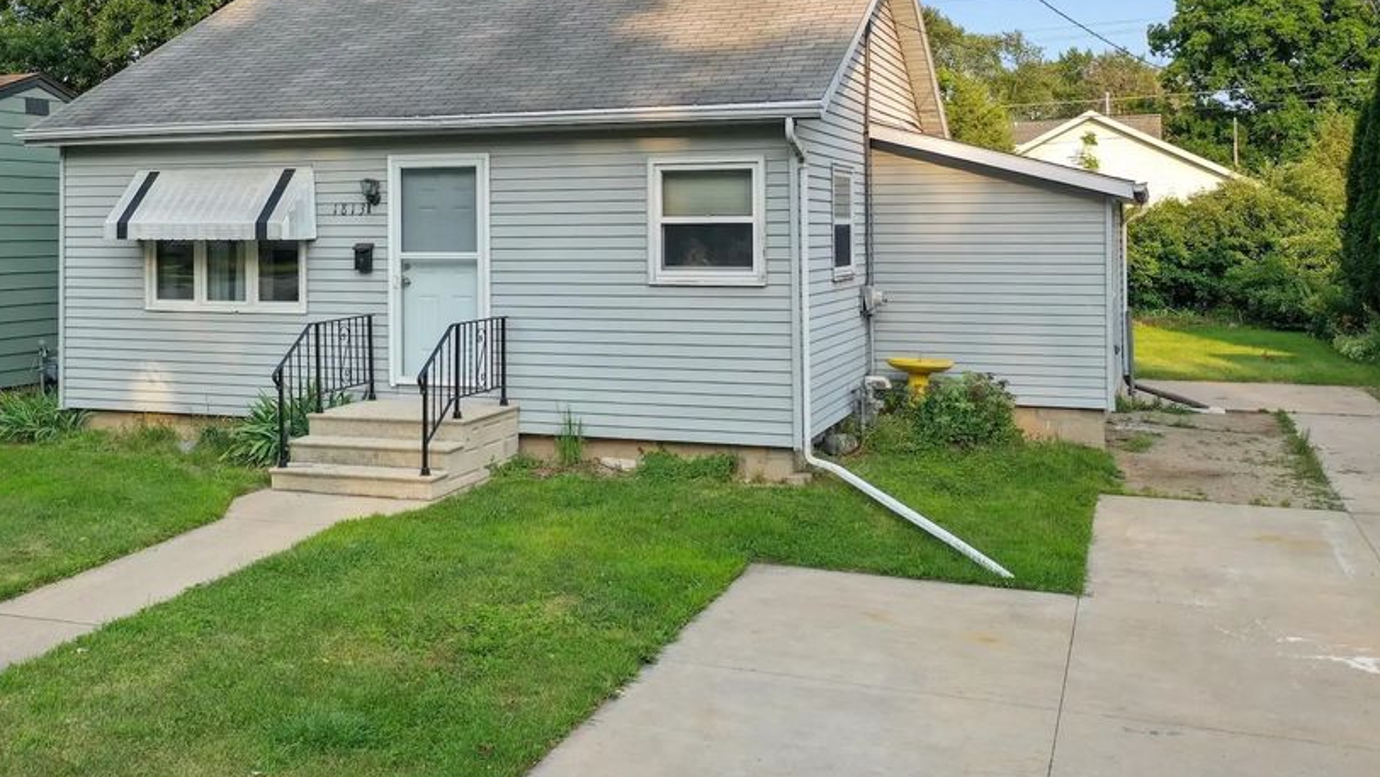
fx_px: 1354
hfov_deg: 53.8
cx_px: 581
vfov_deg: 31.6
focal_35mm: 37
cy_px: 232
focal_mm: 10.26
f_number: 4
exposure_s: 1/50
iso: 100
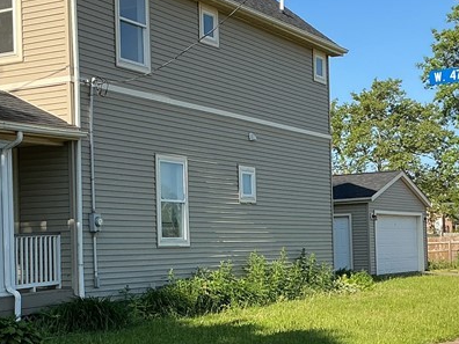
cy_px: 233
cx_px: 198
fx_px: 994
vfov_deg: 19.6
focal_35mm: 75
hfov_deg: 26.0
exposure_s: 1/1848
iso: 25
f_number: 1.8
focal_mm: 3
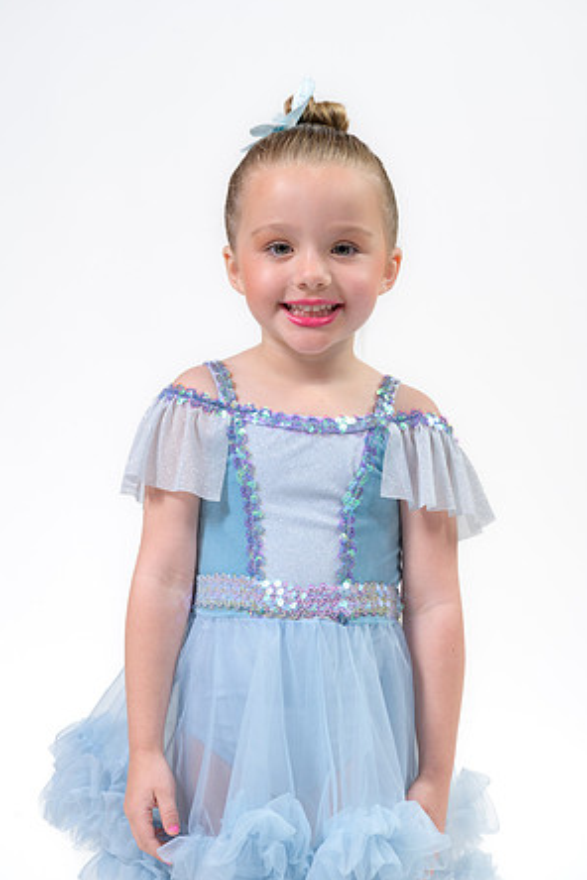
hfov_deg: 19.2
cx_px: 295
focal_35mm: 71
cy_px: 440
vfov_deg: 28.5
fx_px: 1736
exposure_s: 1/125
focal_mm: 70
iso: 320
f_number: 8
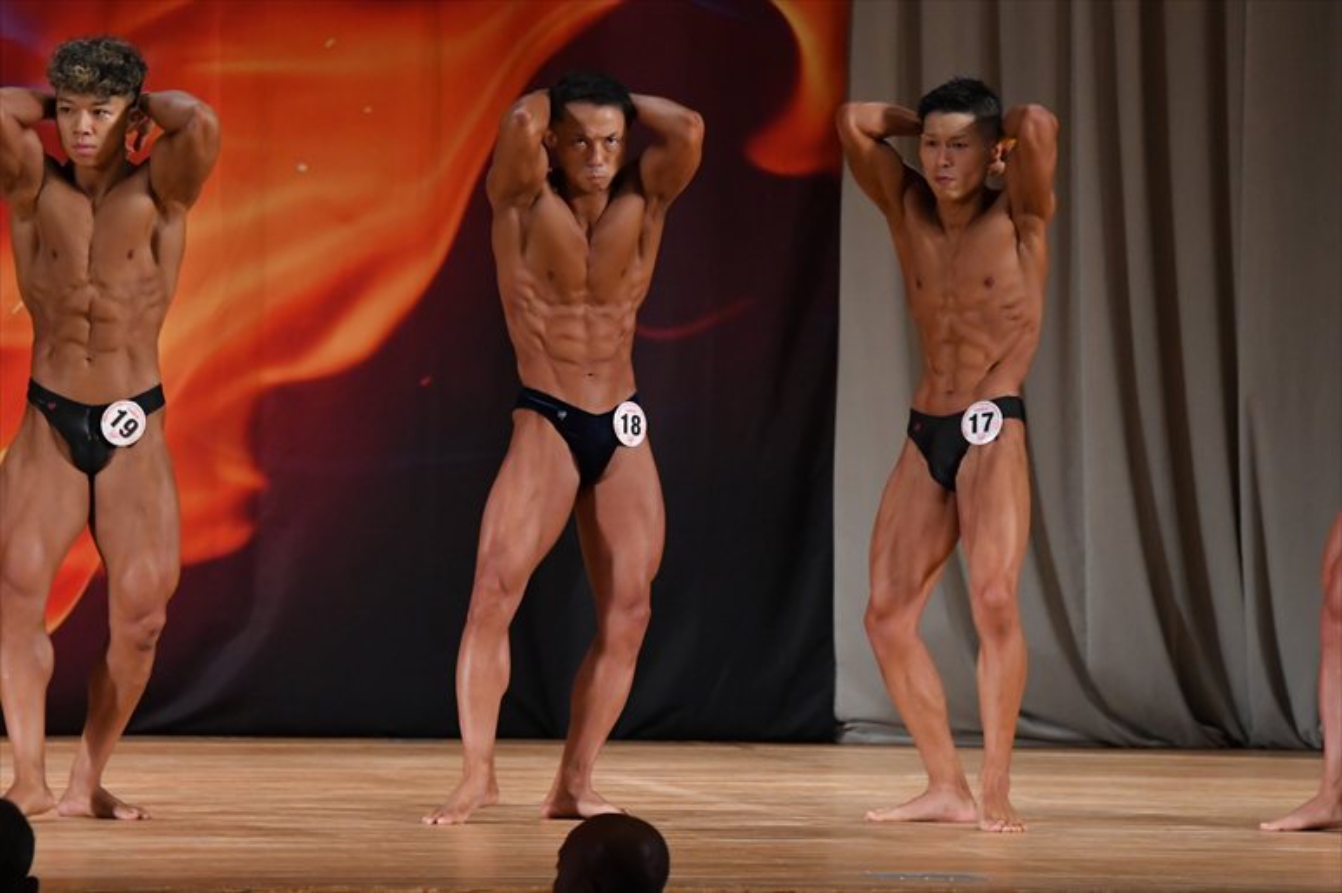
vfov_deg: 5.4
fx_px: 9501
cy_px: 446
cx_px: 671
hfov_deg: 8.1
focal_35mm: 255
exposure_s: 1/400
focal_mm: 170
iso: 3200
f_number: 5.6
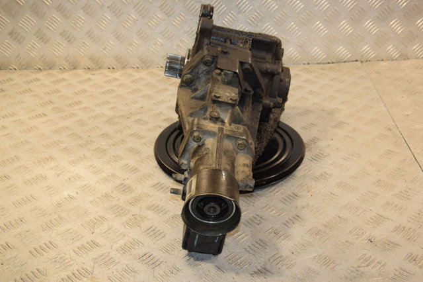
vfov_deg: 26.5
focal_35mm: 51
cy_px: 141
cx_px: 212
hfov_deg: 38.9
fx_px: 599
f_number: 6.3
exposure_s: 1/200
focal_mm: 34
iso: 800
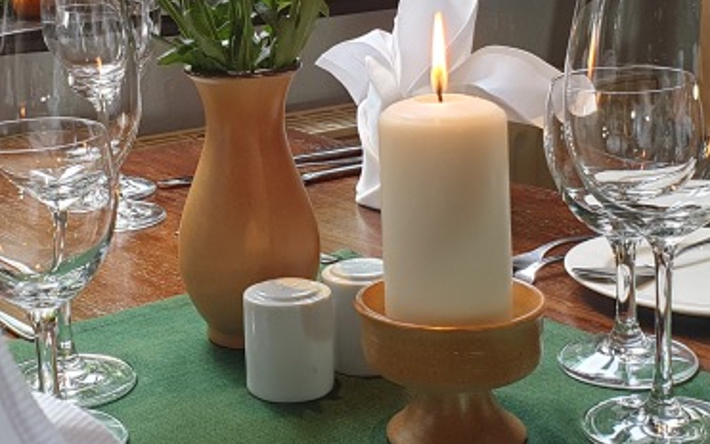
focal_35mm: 76
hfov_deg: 27.0
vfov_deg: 17.1
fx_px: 1471
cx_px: 228
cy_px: 119
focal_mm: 4.3
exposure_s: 1/50
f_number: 2.4
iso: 80
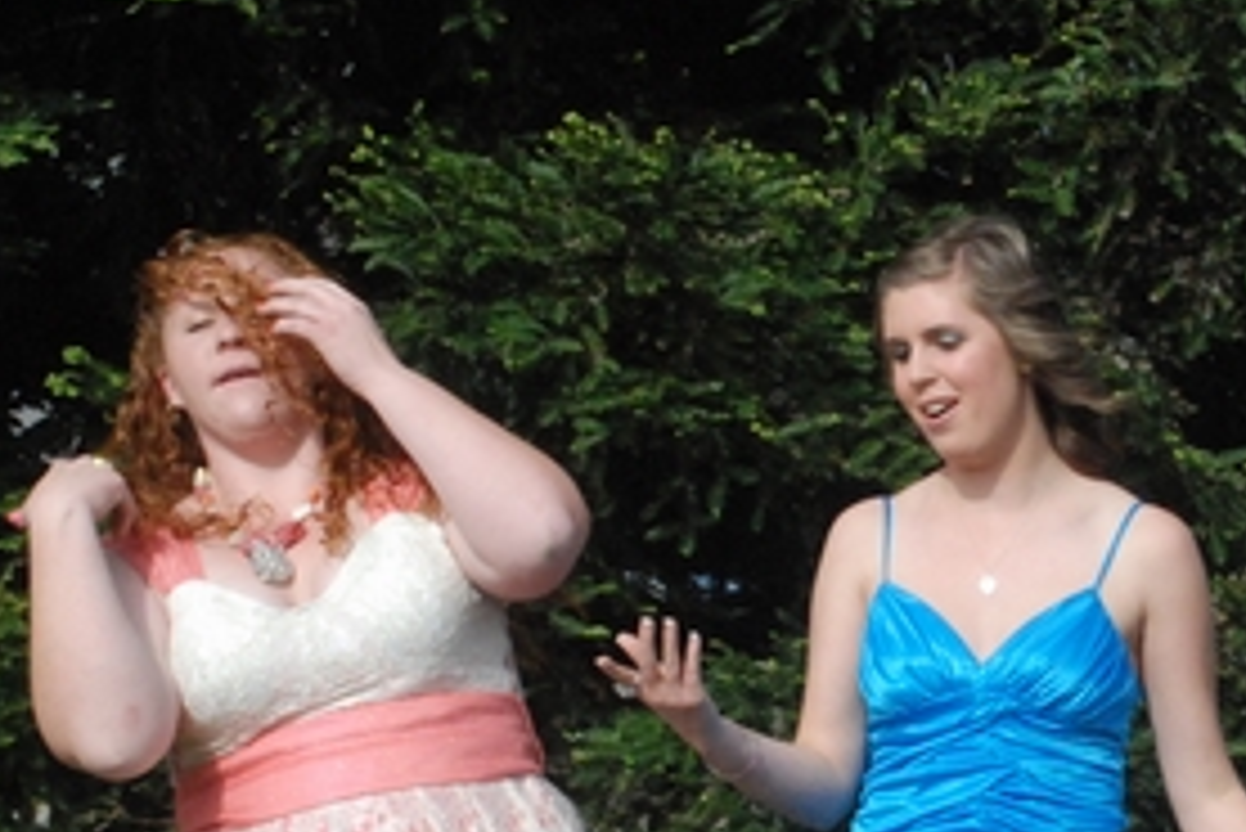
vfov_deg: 7.7
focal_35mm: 179
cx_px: 1224
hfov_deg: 11.4
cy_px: 715
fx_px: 6198
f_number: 14
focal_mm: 44
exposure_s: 1/800
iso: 1600
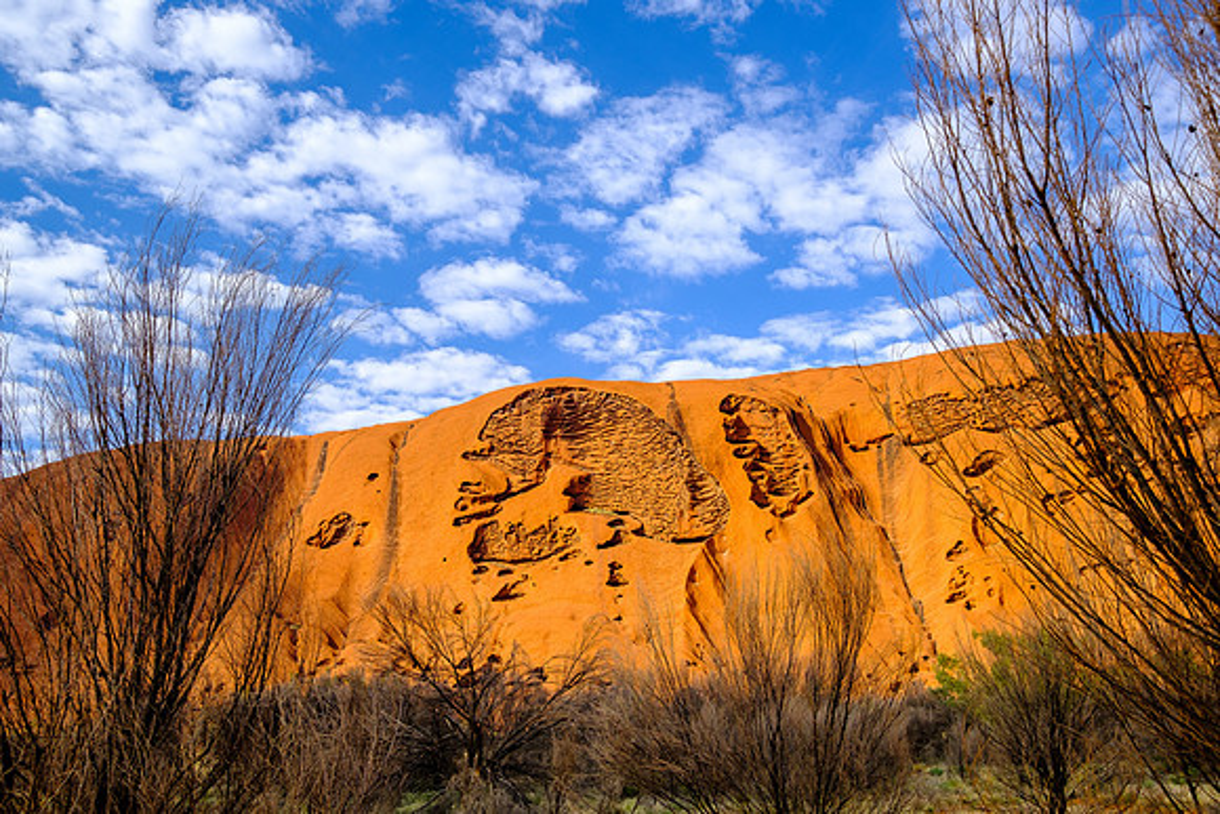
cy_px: 407
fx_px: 915
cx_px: 610
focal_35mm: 27
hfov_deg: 67.4
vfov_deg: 48.0
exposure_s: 1/500
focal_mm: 18.2
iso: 200
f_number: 8
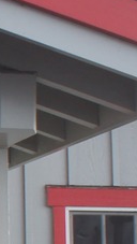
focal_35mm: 177
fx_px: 1141
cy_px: 220
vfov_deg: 12.1
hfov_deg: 5.9
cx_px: -384
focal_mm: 16
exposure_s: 1/320
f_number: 5.6
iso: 200
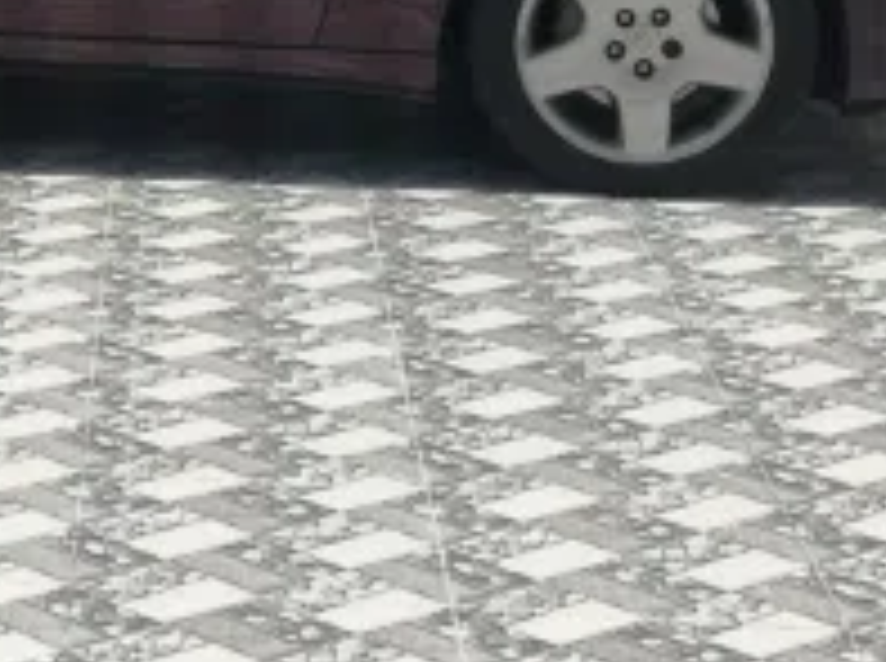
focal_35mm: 140
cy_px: -9
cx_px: -265
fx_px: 3577
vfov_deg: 10.5
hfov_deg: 13.6
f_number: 1.8
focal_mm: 5.3
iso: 50
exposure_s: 1/1828
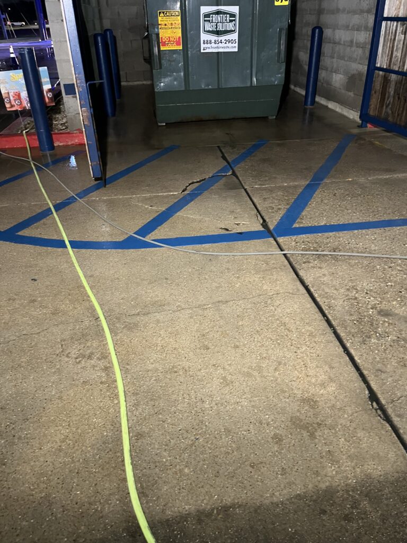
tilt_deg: -32.1
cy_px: 272
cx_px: 204
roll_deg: +1.6
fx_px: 408
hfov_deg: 53.1
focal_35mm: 26
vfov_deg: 67.3
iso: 500
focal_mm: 5.1
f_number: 1.6
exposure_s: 1/30
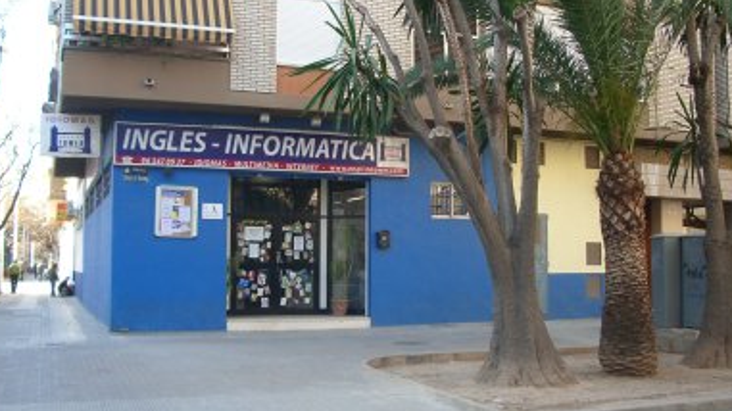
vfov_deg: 29.7
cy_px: 211
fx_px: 776
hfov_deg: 50.5
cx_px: 359
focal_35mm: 40
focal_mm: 5.8
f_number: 2.6
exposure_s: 1/100
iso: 100
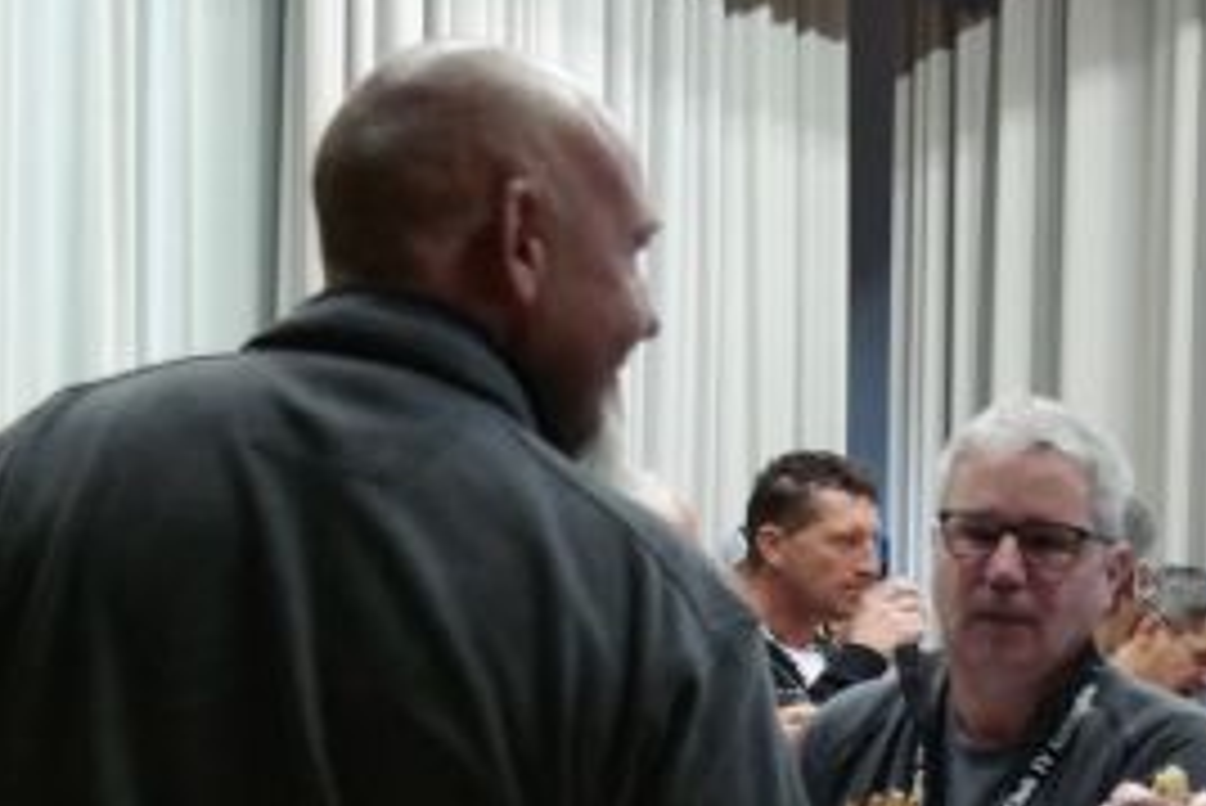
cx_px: 630
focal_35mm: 98
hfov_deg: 20.8
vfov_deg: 13.8
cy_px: 799
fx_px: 3285
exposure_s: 1/50
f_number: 4
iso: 3200
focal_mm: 27
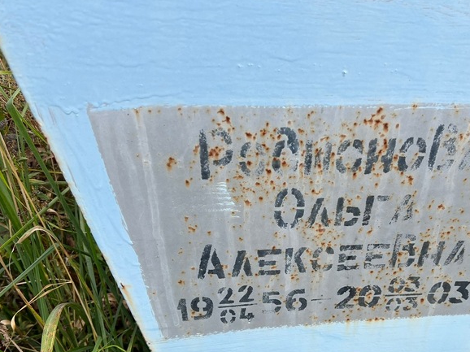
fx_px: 489
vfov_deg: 39.1
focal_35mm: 36
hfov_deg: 50.9
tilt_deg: -39.2
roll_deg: -1.4
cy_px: 241
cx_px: 289
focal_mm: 5.7
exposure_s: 1/1058
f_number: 1.5
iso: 50
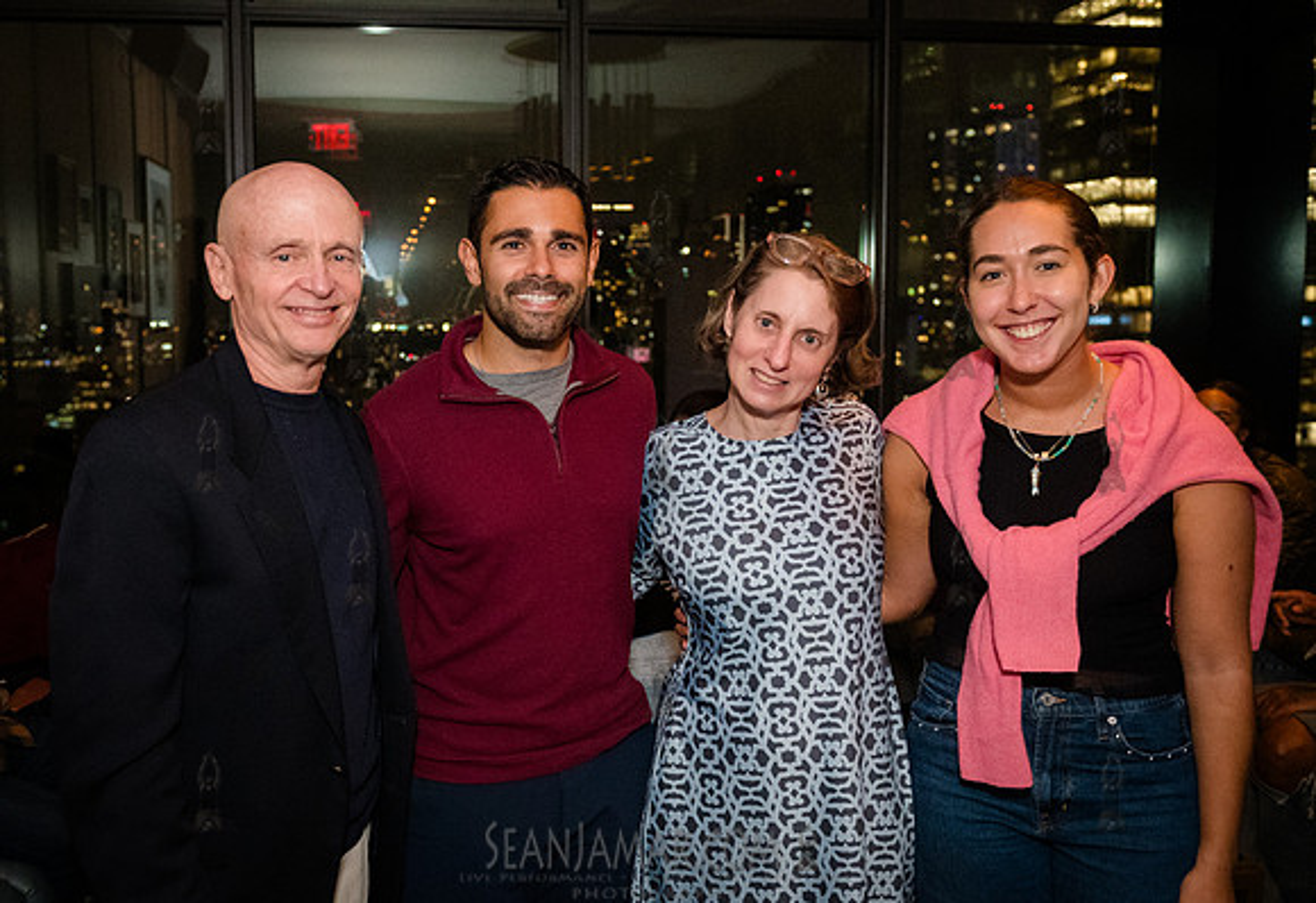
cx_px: 533
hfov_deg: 57.1
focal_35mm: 32
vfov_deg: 41.3
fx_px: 1199
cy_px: 417
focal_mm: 27
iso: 12800
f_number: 3.5
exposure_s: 1/320
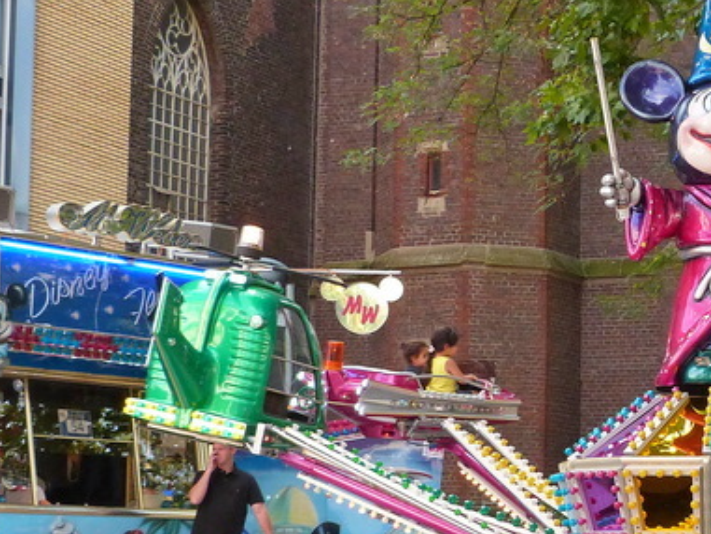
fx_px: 2157
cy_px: 428
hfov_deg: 18.3
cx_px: 702
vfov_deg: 14.0
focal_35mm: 105
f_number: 3.6
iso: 250
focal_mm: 7
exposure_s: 1/250
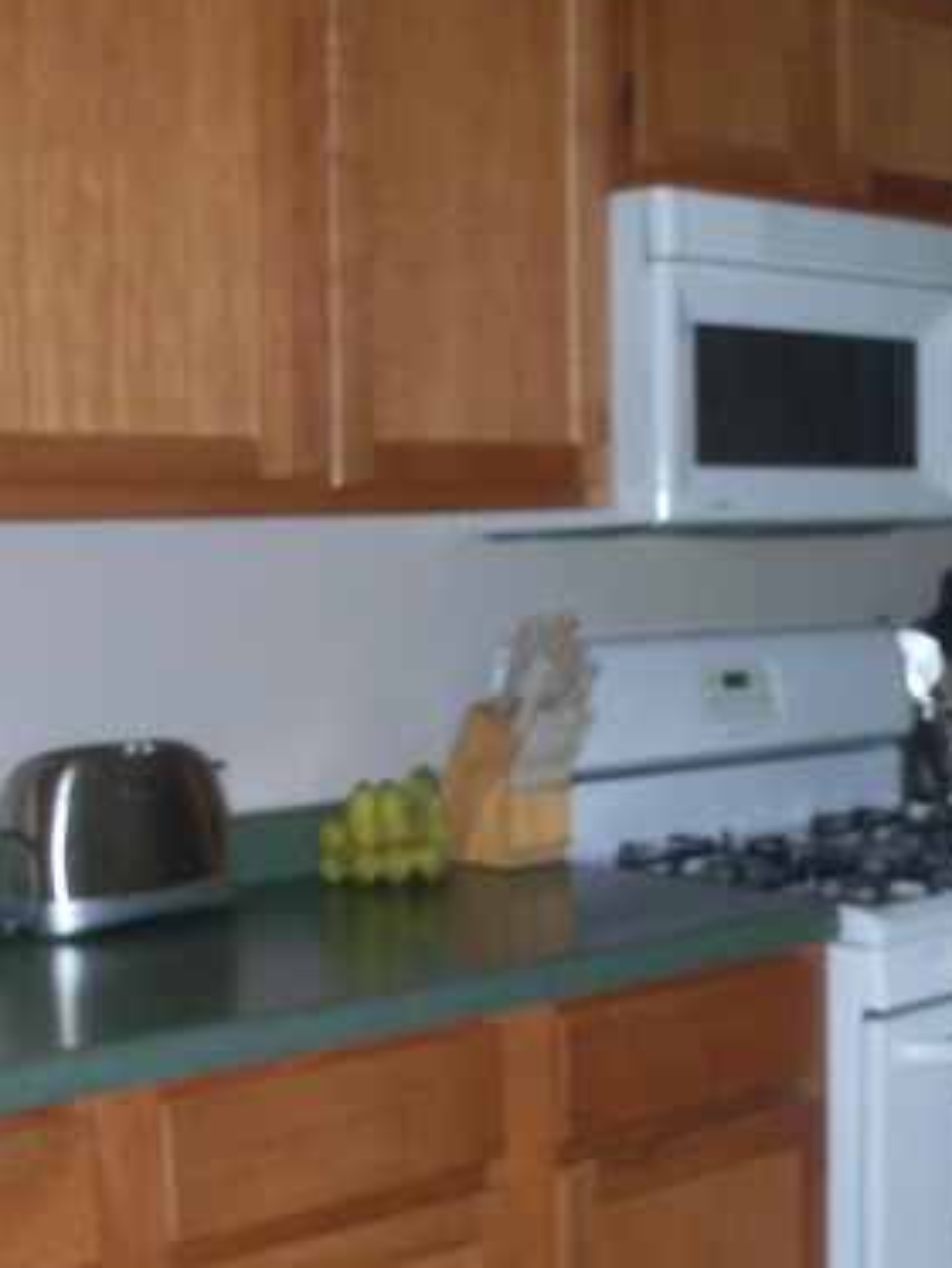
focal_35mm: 60
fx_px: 2199
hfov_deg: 24.3
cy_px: 724
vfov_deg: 32.1
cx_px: 646
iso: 125
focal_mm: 6.3
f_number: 3
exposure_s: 1/30
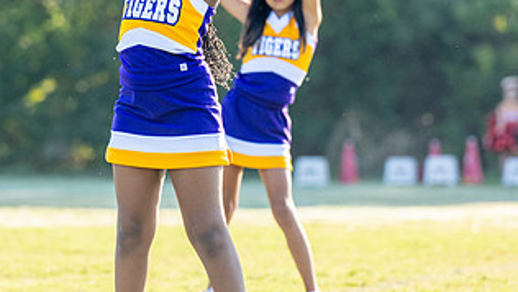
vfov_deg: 4.2
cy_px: 70
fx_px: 3998
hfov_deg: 7.4
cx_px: 176
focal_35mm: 291
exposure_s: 1/2000
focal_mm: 129
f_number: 2.8
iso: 400
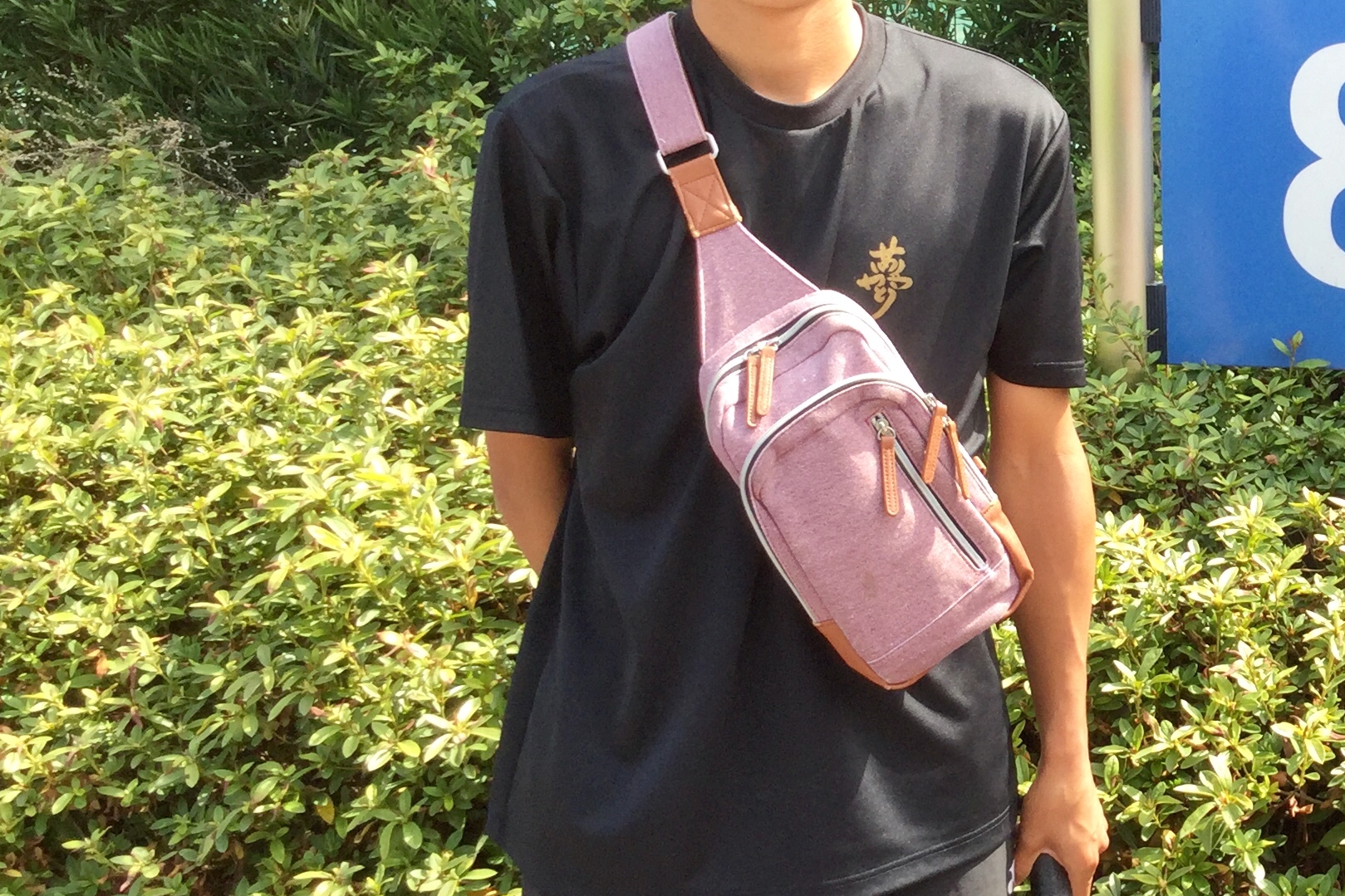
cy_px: 345
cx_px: 1343
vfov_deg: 20.9
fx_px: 2428
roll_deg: -0.7
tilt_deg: -10.7
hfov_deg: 29.0
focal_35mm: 65
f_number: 2.4
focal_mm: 3.3
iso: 25
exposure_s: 1/234
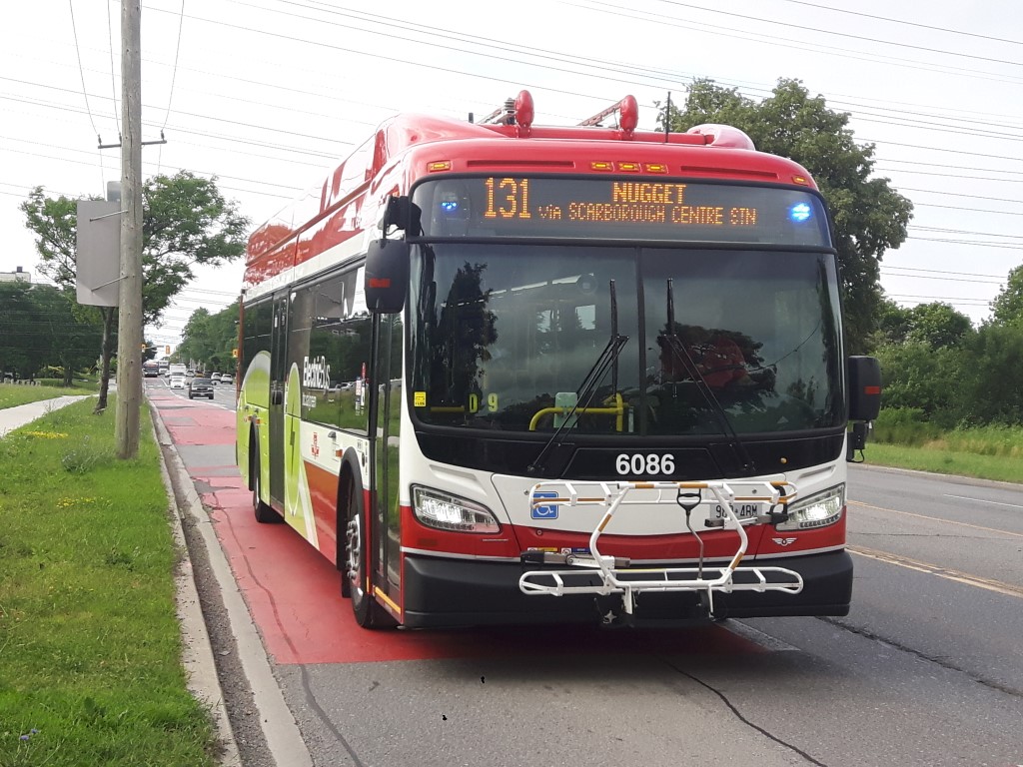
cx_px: 512
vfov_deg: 45.4
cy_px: 384
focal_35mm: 31
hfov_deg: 58.4
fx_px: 916
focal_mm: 3.7
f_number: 1.9
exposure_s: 1/484
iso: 40
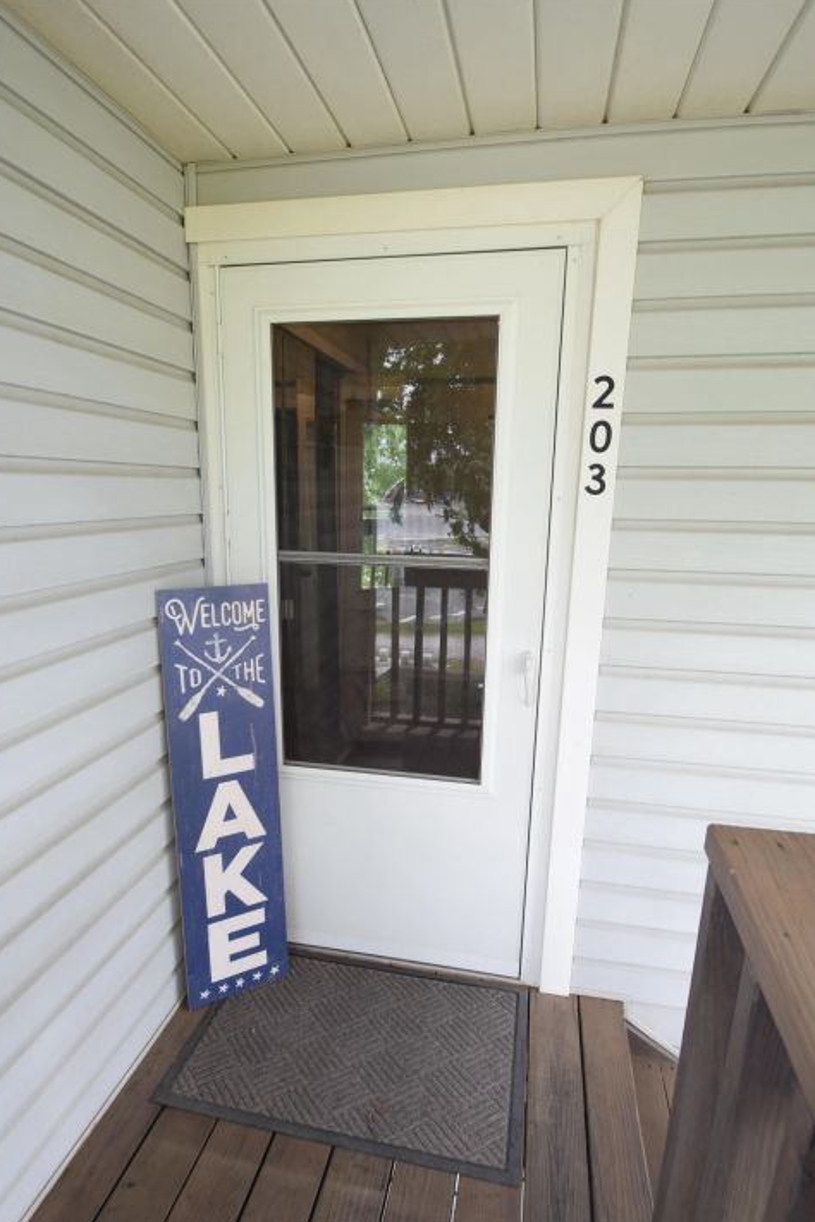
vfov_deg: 86.8
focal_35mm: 19
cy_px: 639
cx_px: 409
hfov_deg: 64.6
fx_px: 645
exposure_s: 1/160
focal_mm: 12
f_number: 6.3
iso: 400
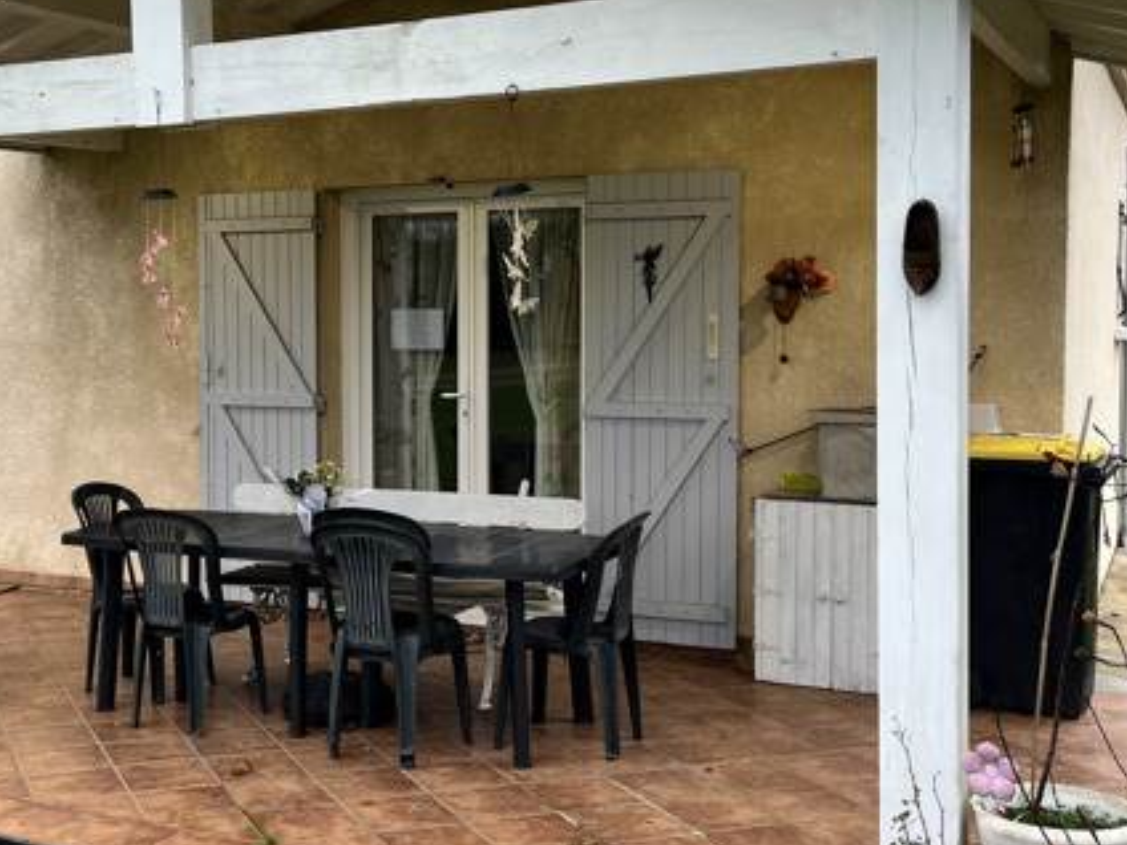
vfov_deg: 29.7
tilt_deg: -5.0
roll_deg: +1.0
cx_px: 284
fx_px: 1595
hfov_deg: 38.0
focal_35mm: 49
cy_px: 377
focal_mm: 5.1
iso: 40
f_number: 1.6
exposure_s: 1/122
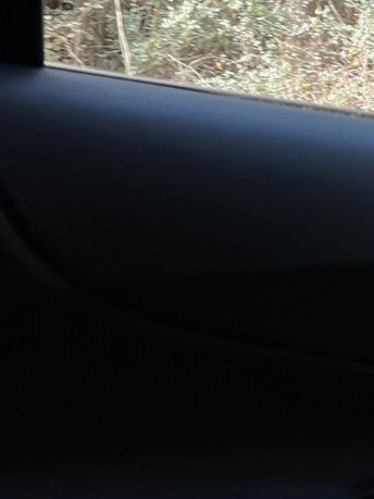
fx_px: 1254
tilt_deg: -4.0
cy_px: 124
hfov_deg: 15.5
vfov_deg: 22.3
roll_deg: -8.1
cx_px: 584
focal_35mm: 87
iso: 50
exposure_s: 1/331
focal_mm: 5.1
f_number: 1.6
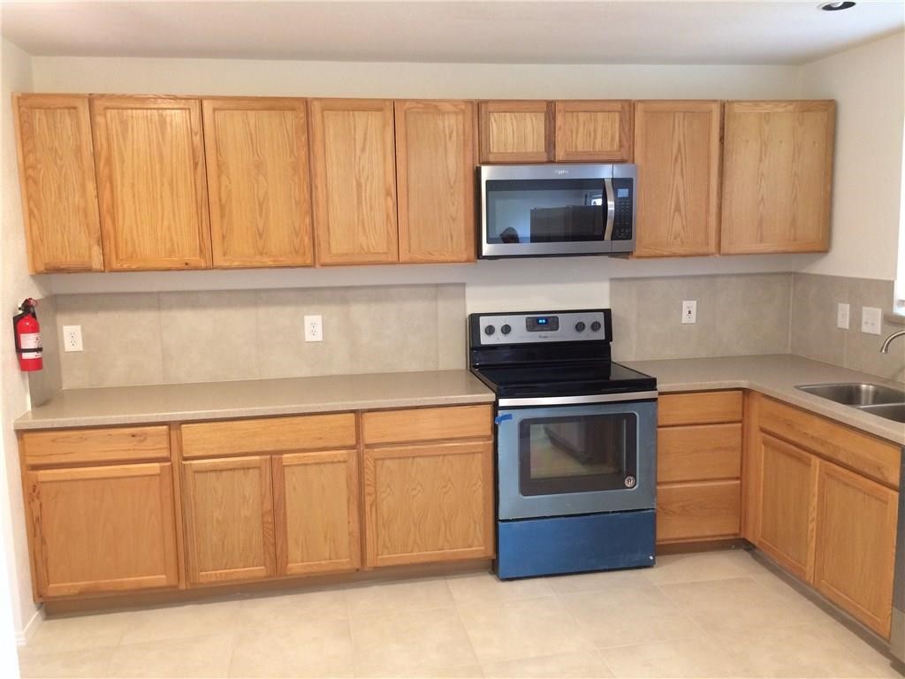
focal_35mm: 29
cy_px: 340
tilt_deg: -9.8
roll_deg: +1.6
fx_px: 758
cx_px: 452
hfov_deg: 61.7
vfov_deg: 48.2
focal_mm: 4.15
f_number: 2.2
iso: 125
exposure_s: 1/30
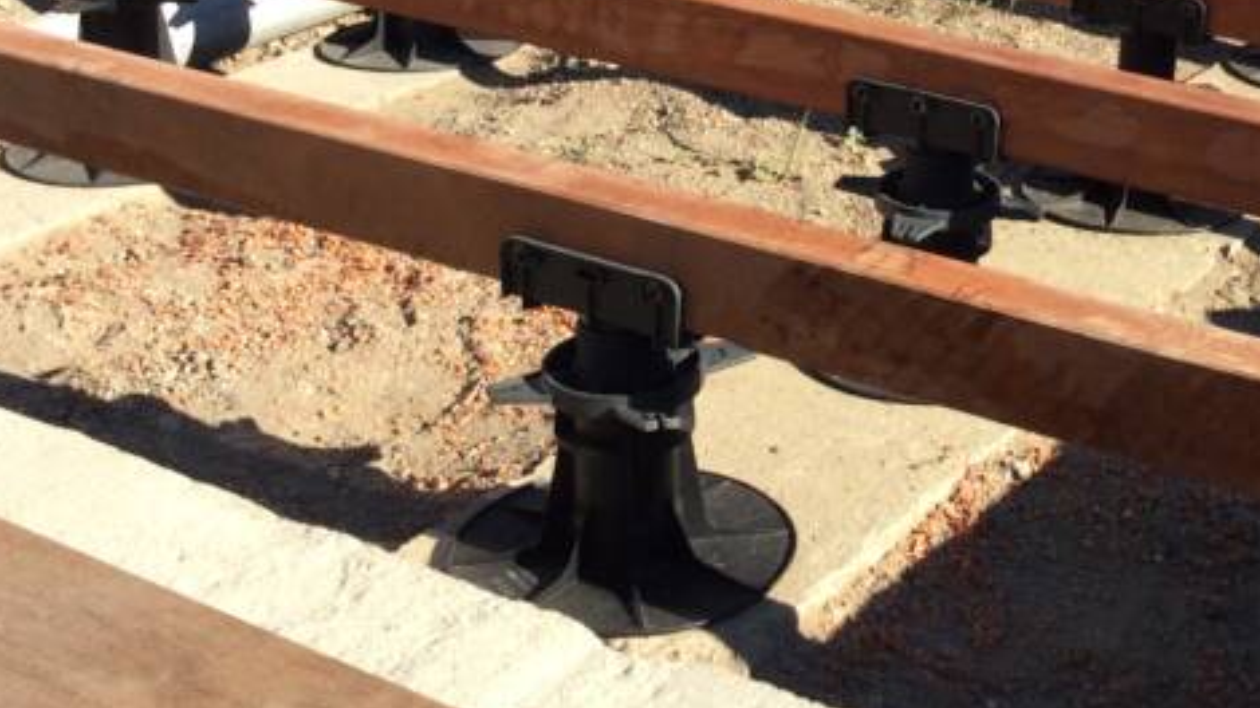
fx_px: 2271
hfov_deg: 29.9
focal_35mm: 68
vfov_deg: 17.4
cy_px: 38
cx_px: 1091
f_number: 2.4
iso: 32
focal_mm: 3.3
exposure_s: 1/853
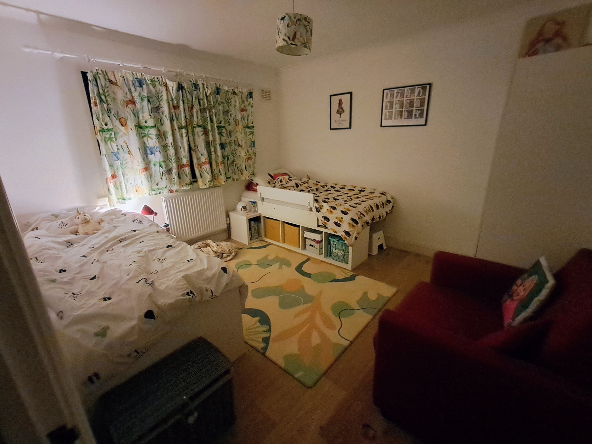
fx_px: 274
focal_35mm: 16
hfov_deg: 94.5
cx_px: 296
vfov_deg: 78.1
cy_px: 222
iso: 640
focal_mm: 1.64
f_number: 2.2
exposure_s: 1/20
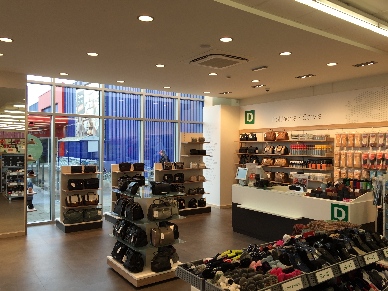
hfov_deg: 61.7
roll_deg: -0.7
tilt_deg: -0.3
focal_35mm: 29
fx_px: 325
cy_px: 146
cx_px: 194
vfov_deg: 48.2
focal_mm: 4.15
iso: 32
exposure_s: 1/100
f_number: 2.2
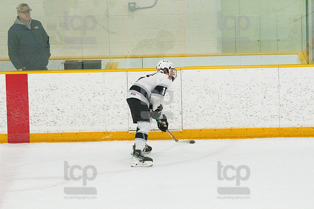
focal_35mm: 285
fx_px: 2484
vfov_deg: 4.8
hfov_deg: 7.2
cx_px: 157
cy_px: 104
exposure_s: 1/1600
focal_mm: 190
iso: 8000
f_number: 5
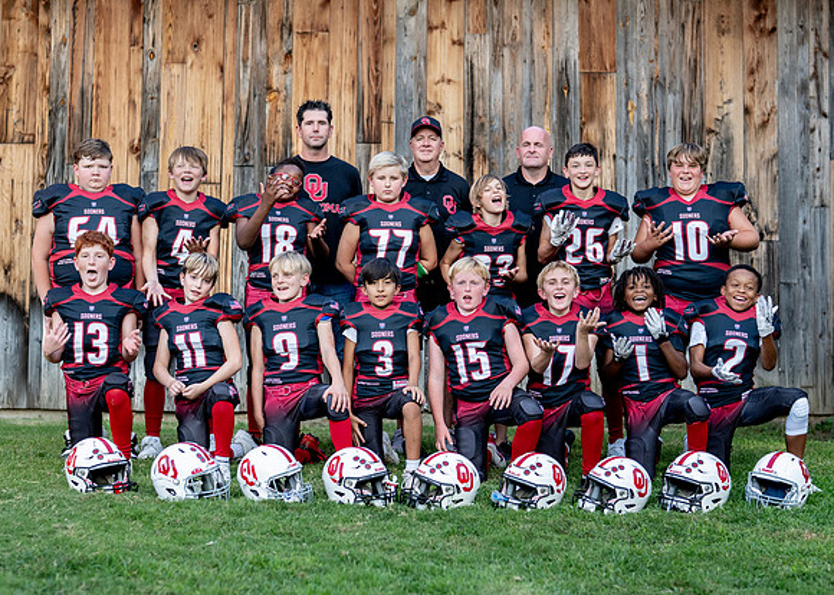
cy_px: 280
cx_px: 400
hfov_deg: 26.8
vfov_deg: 19.3
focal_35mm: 74
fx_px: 1752
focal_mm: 50
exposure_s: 1/1250
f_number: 1.8
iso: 400
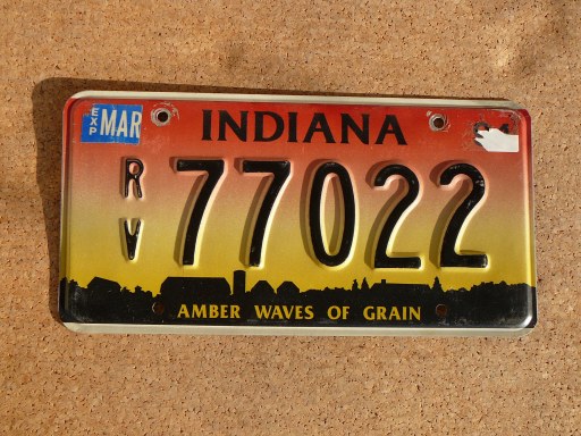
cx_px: 290
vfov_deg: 35.1
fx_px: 688
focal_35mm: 41
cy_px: 218
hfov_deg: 45.8
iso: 80
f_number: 3.1
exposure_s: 1/400
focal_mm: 6.1
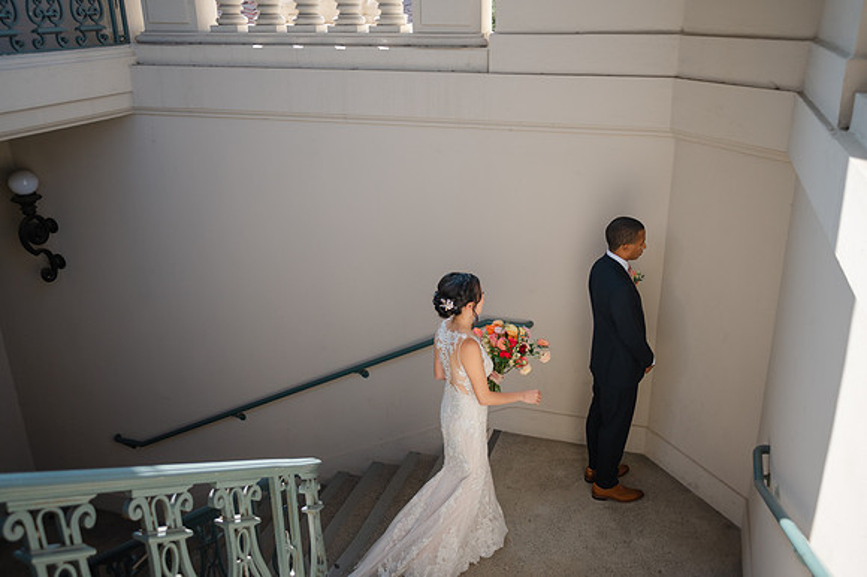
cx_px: 464
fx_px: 721
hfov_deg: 62.0
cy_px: 268
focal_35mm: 30
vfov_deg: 43.6
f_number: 2.8
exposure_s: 1/800
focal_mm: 28
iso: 160
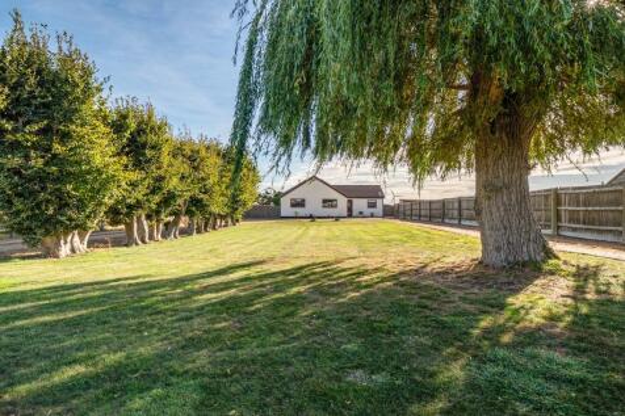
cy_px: 208
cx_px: 312
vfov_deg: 67.3
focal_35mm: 18
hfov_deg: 90.0
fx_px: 312
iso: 400
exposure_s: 1/1000
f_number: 8
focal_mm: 12
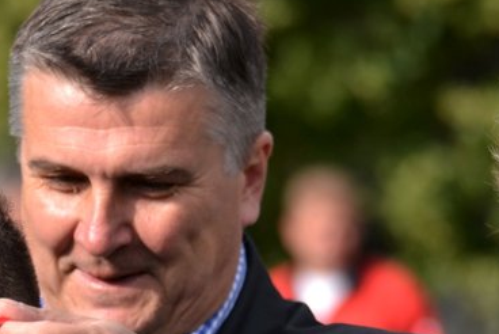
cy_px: 244
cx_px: 89
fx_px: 4590
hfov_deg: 6.2
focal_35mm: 331
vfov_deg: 4.2
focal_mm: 125
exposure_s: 1/800
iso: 200
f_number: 4.5
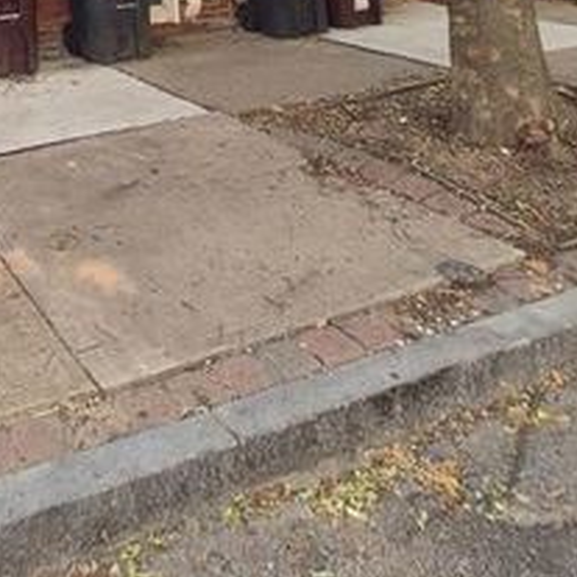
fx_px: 698
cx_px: -33
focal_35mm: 37
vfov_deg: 32.8
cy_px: -183
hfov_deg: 38.4
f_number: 2.2
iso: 40
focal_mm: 1.74
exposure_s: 1/164
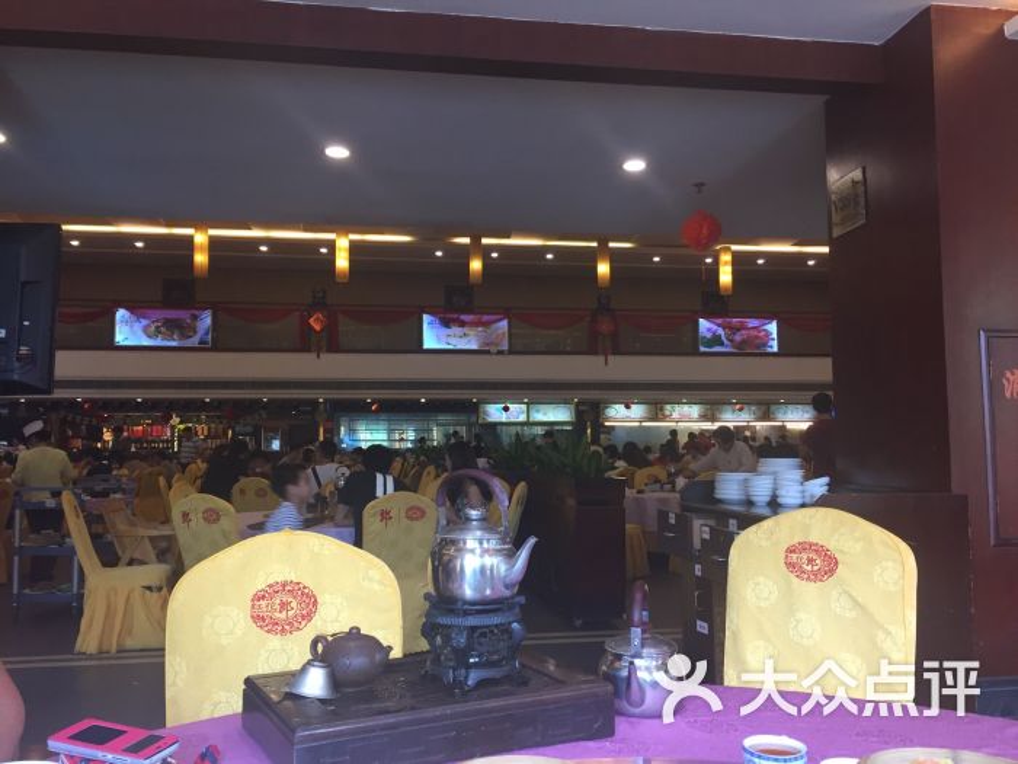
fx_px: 853
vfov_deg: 48.2
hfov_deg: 61.7
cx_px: 509
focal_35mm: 29
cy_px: 382
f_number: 2.2
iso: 50
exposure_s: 1/33
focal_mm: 4.15
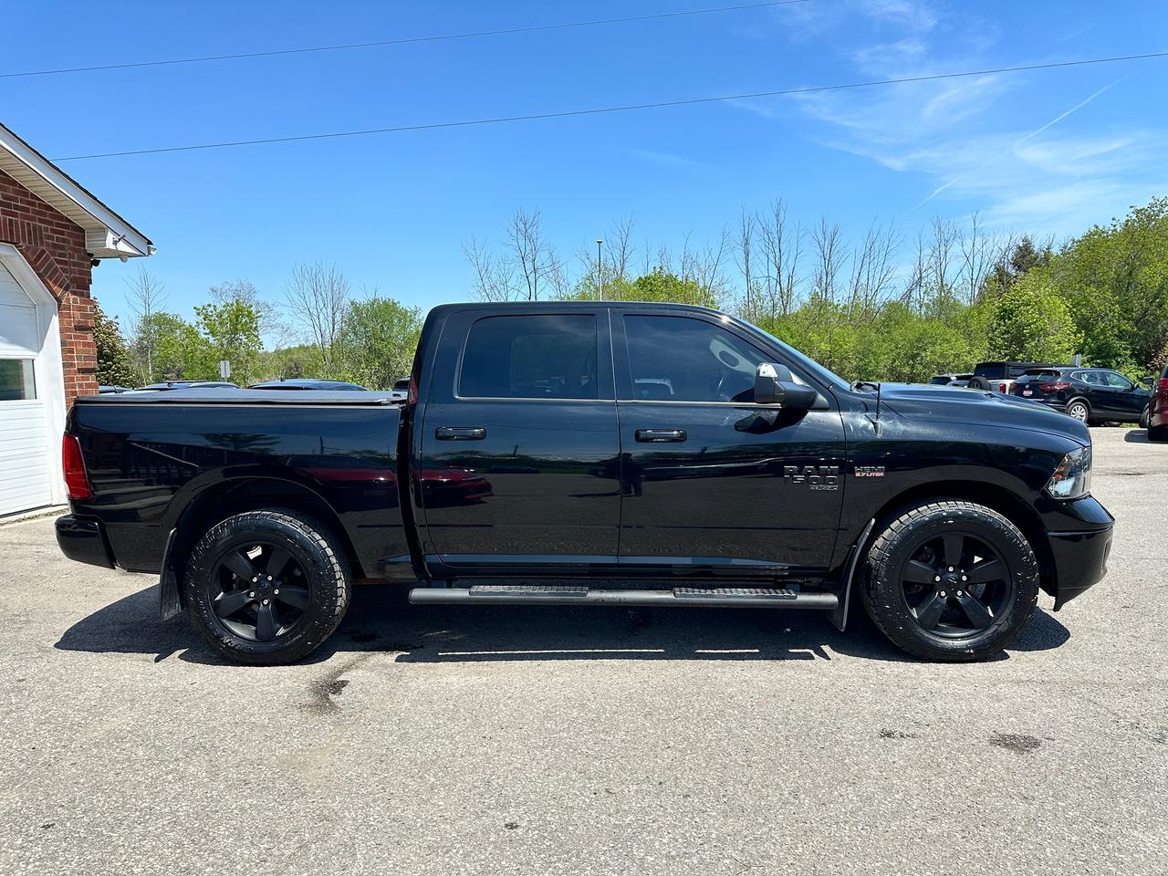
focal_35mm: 24
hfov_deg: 71.6
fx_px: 810
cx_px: 584
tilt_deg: -5.2
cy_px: 438
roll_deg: +1.9
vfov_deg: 56.8
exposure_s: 1/3247
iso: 80
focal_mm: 6.86
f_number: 1.78
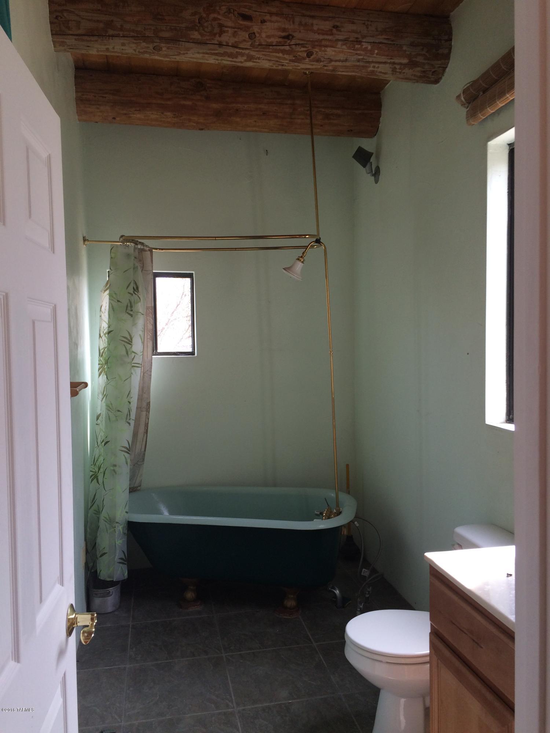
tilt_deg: -3.0
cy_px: 366
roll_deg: +2.8
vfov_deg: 61.7
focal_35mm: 29
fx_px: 614
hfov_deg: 48.2
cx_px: 275
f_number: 2.2
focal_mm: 4.15
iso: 50
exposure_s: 1/120
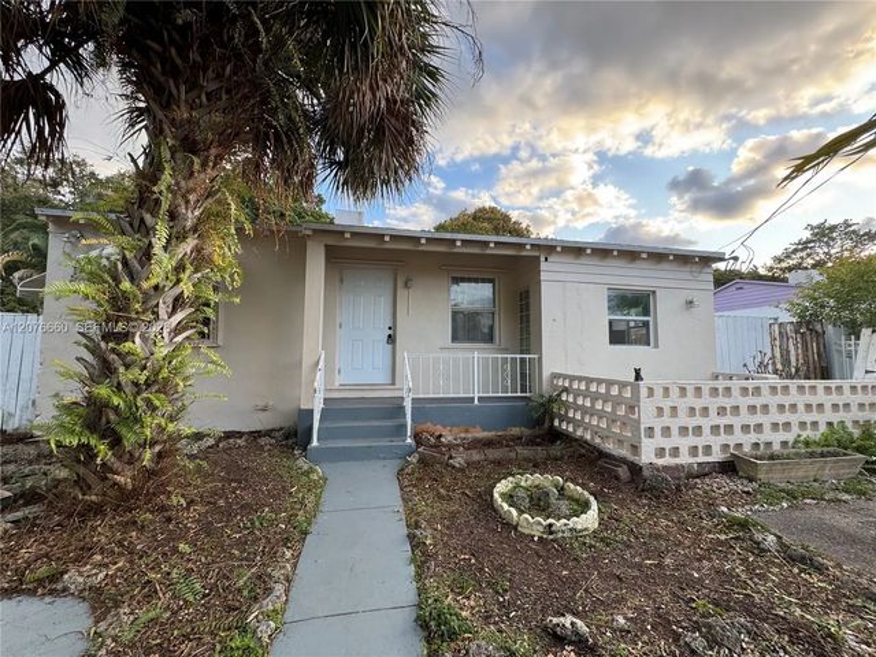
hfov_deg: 102.1
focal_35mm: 14
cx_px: 438
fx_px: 354
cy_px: 328
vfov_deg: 85.7
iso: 40
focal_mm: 2.22
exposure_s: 1/113
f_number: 2.2
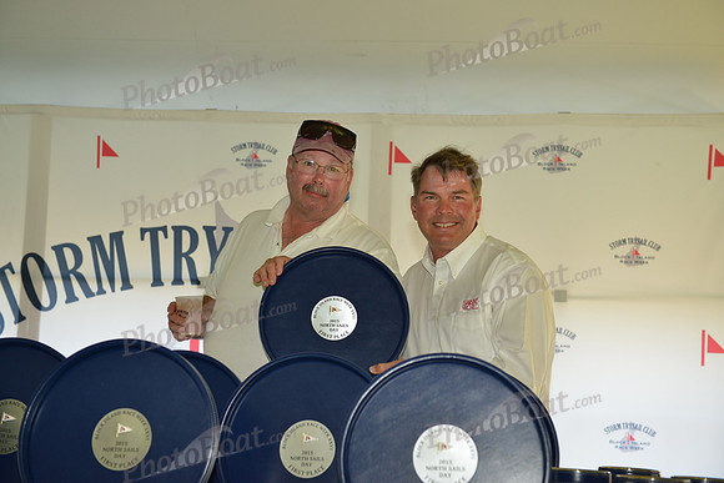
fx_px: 1167
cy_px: 242
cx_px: 362
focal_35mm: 58
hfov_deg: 34.5
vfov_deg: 23.4
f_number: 4.5
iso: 1000
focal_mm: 58
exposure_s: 1/320
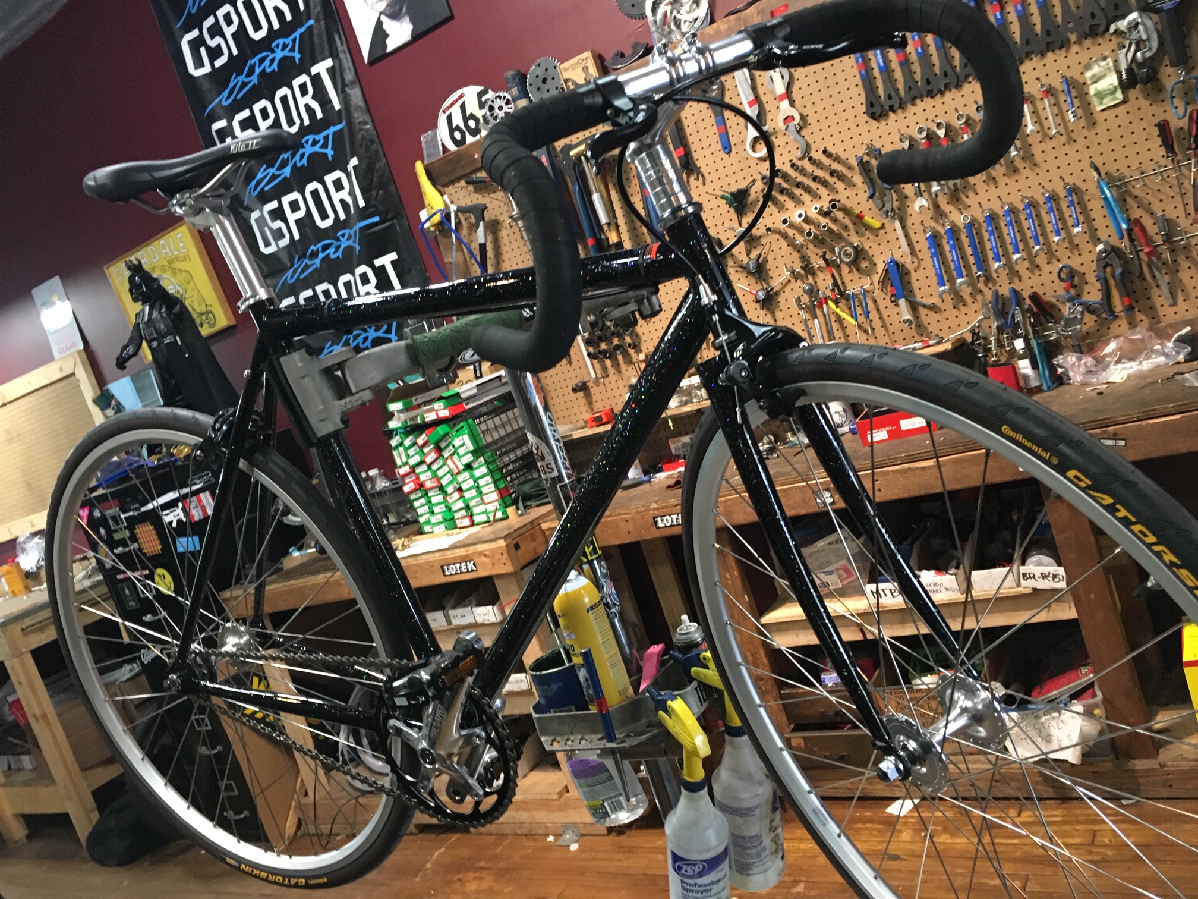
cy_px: 450
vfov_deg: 48.2
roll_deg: +19.5
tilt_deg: -6.0
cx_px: 599
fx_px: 1004
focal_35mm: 29
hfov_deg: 61.7
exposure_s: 1/17
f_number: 2.2
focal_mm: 4.15
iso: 200
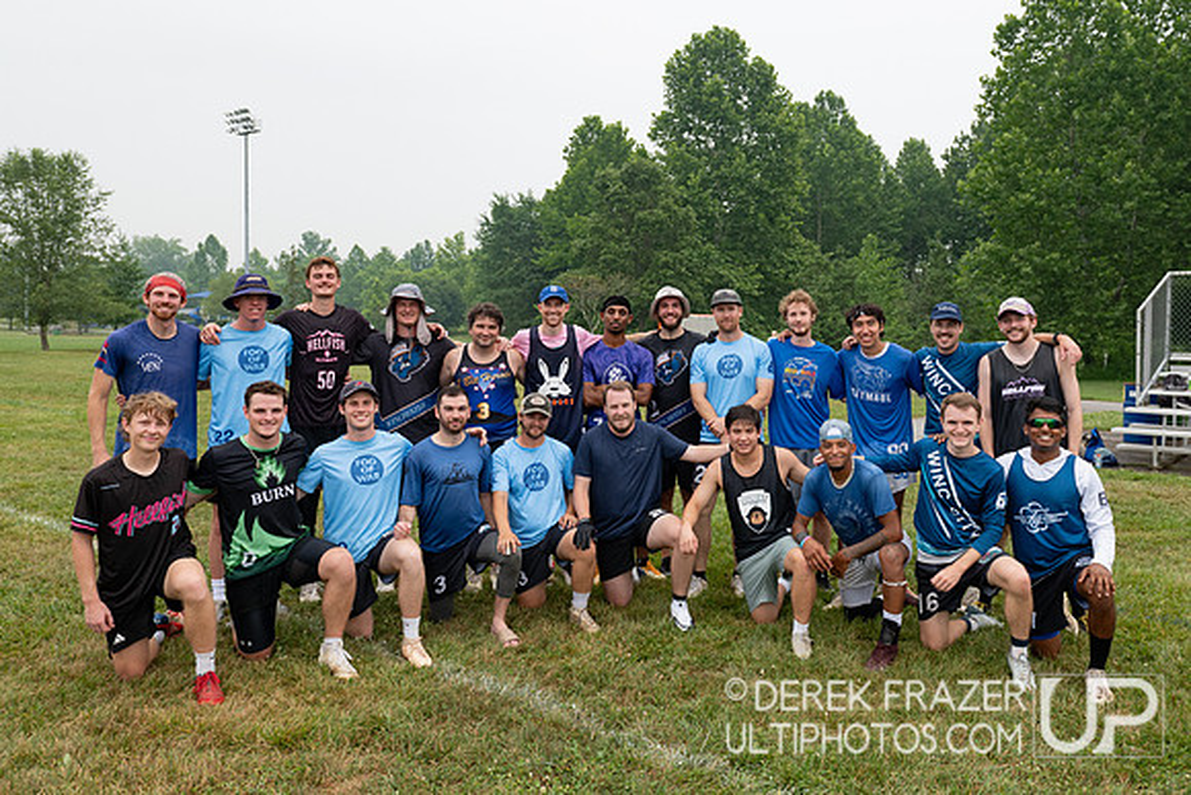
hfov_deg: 63.9
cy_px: 337
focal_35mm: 29
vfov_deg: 45.2
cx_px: 663
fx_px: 951
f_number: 5
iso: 400
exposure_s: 1/640
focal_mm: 24
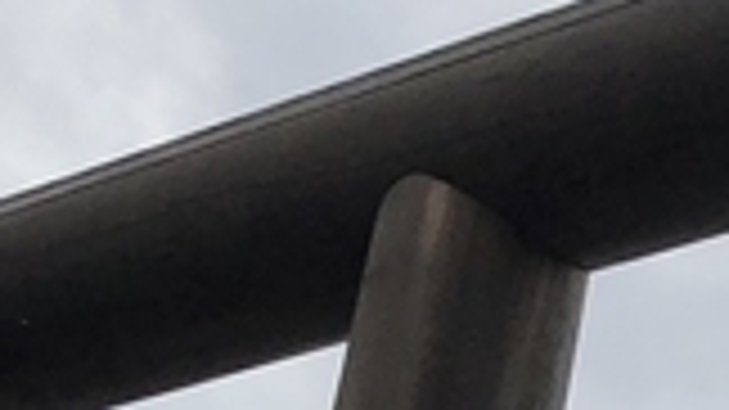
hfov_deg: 9.9
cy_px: 752
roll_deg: -0.7
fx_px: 3729
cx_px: 1696
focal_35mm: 193
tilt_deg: +22.7
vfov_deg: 6.2
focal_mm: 4
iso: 20
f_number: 1.8
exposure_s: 1/4367
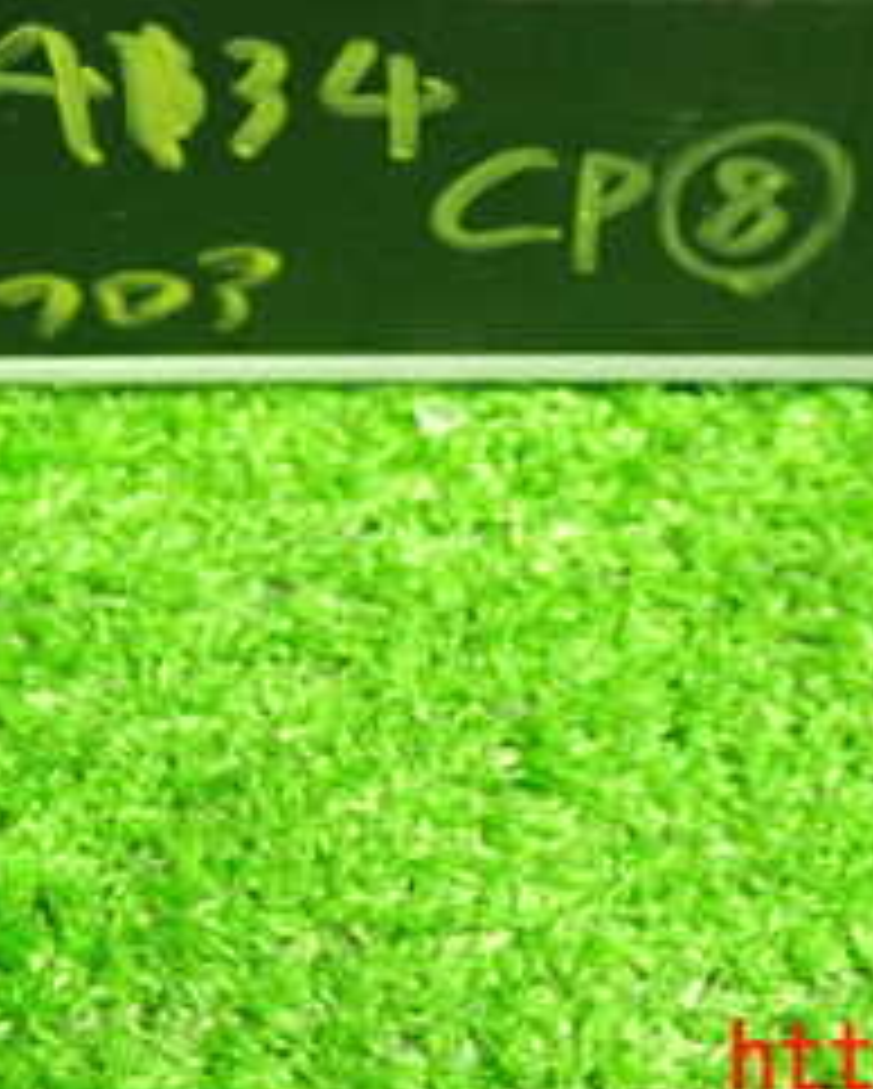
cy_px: 108
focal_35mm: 87
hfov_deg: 17.7
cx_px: 396
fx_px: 2806
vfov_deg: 21.5
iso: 800
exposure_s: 1/30
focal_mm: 6.37
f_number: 2.5
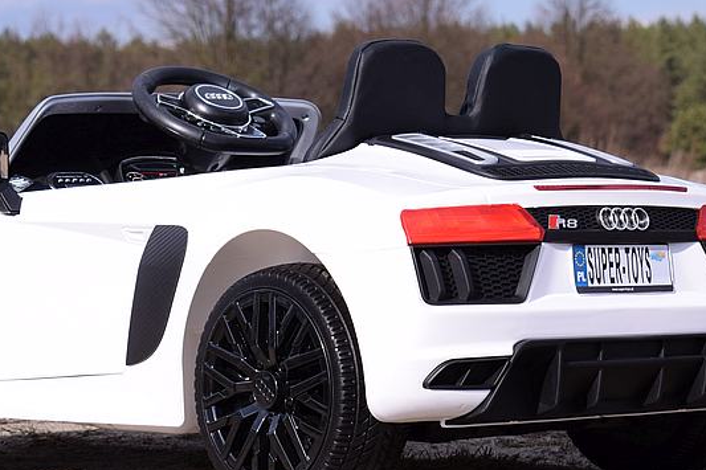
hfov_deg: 16.5
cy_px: 278
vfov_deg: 11.1
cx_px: 290
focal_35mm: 124
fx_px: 2426
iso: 400
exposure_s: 1/1250
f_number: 8
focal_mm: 55
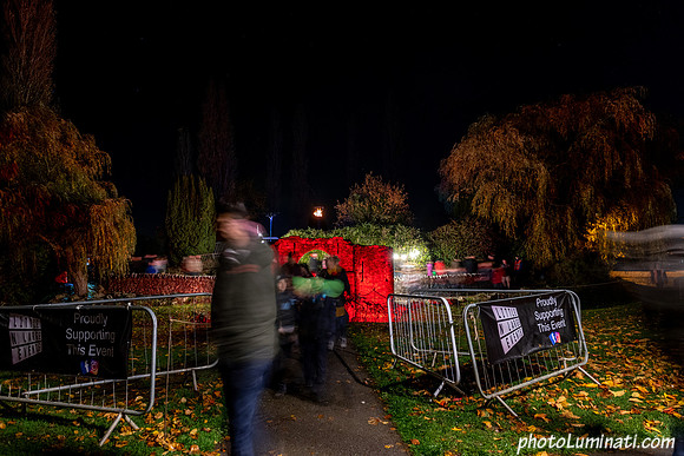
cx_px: 342
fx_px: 456
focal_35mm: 24
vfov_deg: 53.2
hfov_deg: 73.7
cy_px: 228
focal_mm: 24
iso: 640
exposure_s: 1
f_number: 5
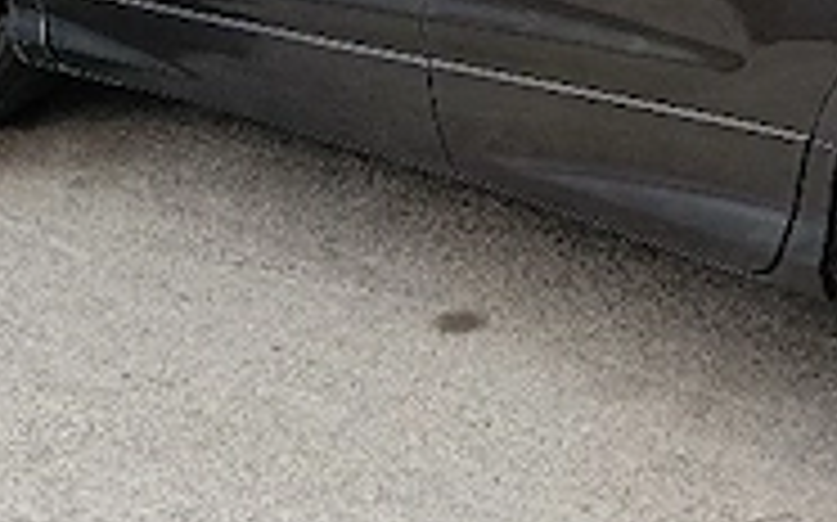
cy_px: -234
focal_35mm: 82
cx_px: 684
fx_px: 1869
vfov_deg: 14.9
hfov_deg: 24.8
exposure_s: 1/100
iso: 199
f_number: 1.75
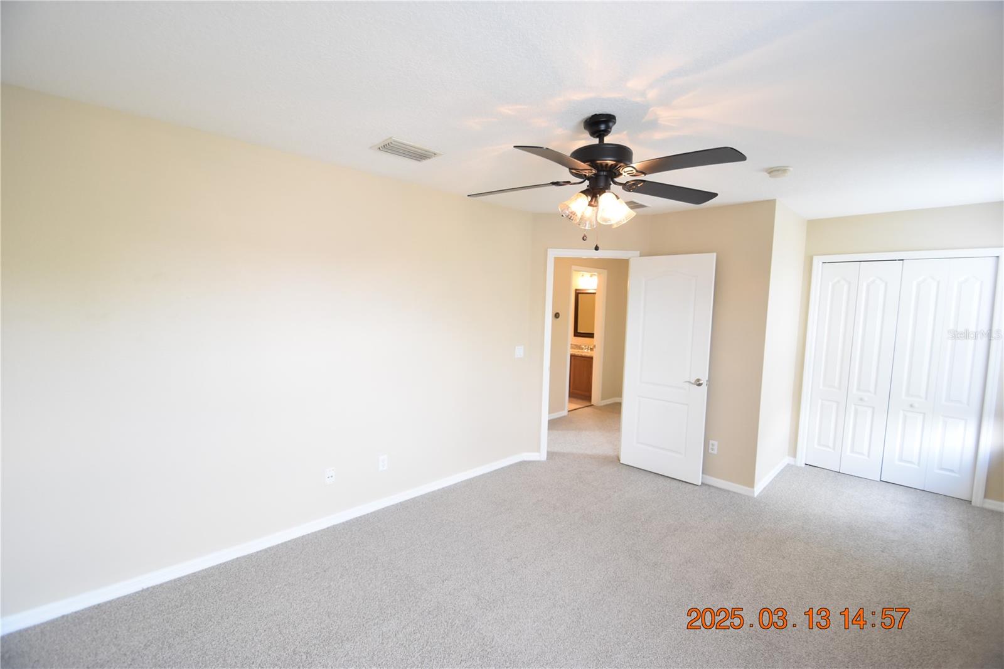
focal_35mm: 15
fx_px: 418
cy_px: 334
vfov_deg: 77.3
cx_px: 502
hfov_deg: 100.4
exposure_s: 1/60
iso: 800
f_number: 3.5
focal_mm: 10
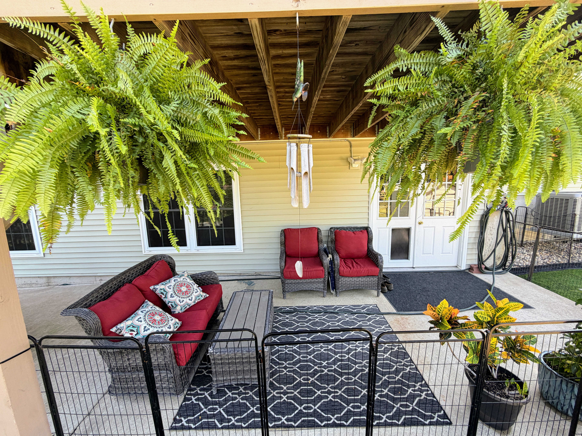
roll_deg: +1.8
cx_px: 291
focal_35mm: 14
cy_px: 218
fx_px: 235
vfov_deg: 85.7
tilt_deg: -7.7
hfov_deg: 102.1
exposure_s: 1/121
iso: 64
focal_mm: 2.22
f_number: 2.2
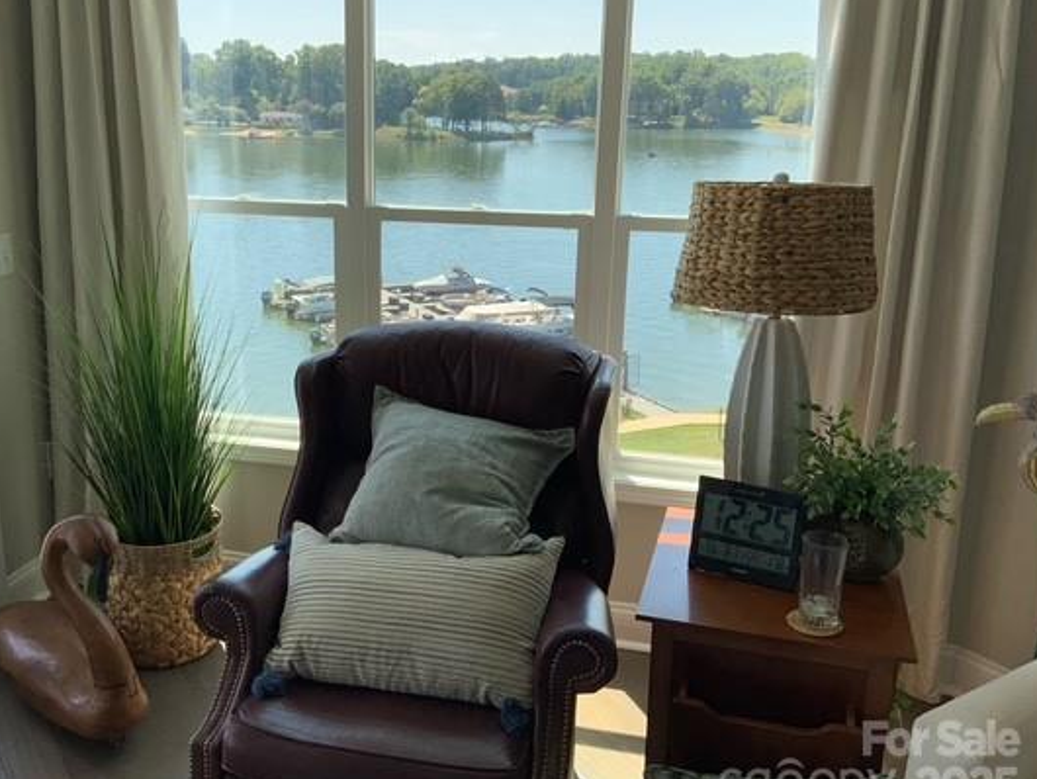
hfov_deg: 52.4
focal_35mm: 35
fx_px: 1049
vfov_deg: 40.7
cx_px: 438
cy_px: 366
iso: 16
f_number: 1.8
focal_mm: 3
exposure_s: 1/461
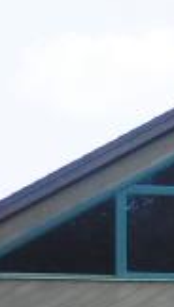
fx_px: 3084
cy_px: 198
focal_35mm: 377
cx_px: 711
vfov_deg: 5.7
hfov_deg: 3.1
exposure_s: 1/500
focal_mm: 9.8
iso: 125
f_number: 4.2
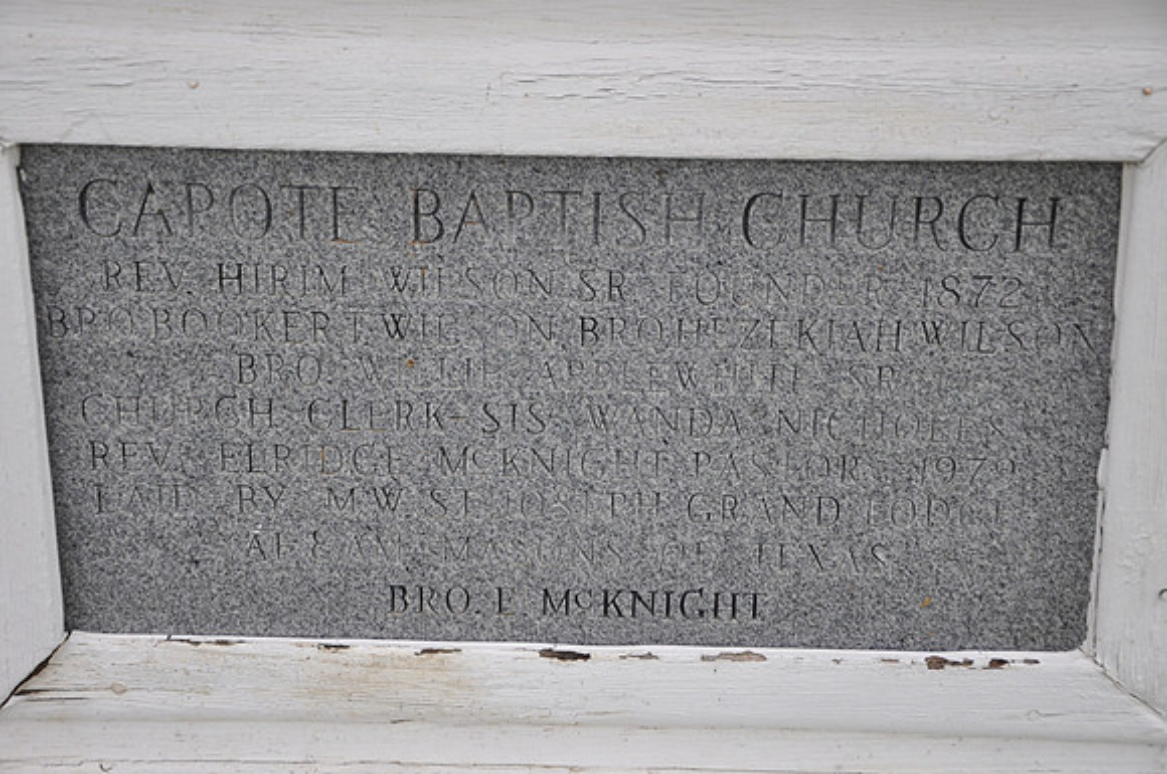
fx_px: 2185
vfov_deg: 20.1
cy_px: 387
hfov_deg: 29.9
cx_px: 584
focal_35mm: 68
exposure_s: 1/125
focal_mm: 45
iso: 400
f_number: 5.6
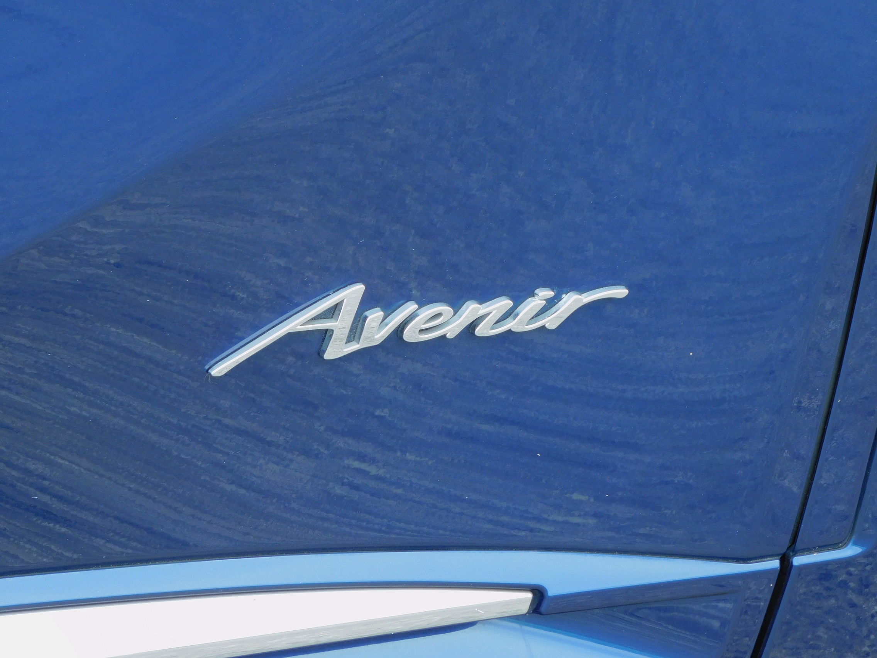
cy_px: 329
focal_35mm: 360
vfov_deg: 4.1
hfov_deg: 5.5
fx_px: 9121
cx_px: 438
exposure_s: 1/125
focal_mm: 64.5
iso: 200
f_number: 5.6
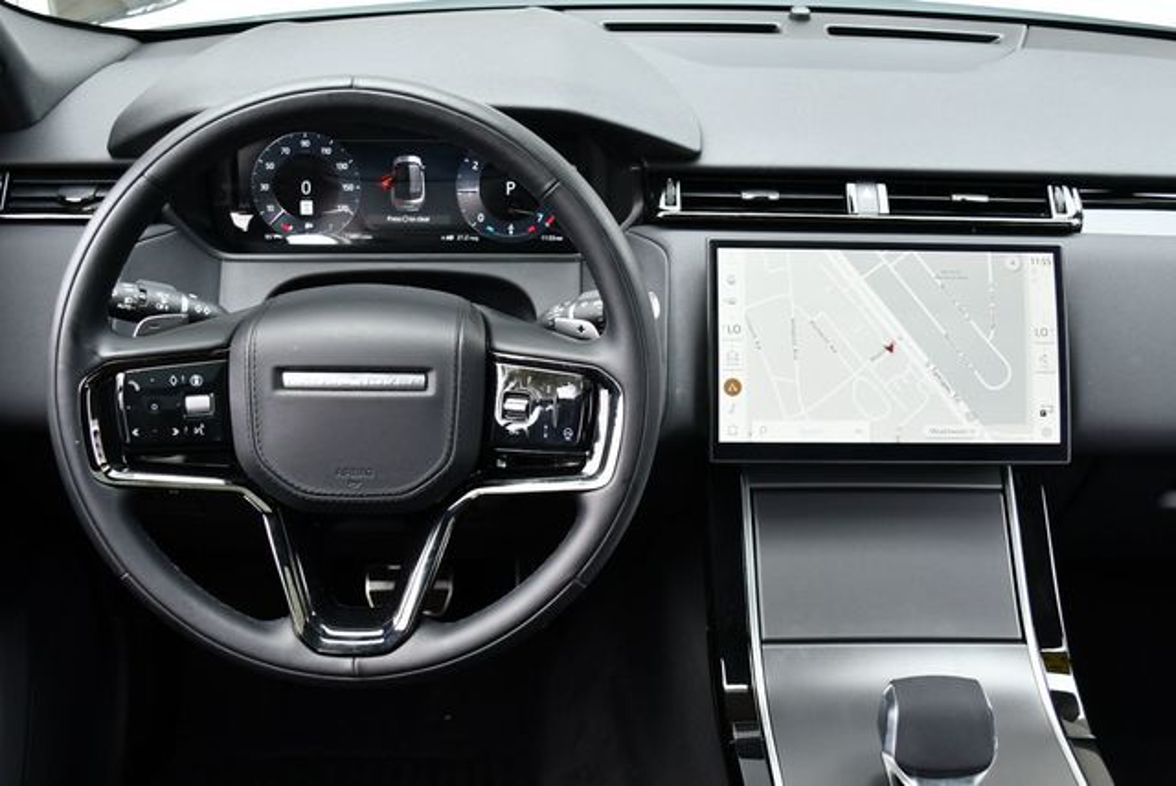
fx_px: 1308
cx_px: 588
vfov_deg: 33.5
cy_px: 393
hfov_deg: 48.4
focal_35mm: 40
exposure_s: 1/250
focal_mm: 20
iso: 450
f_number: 3.8
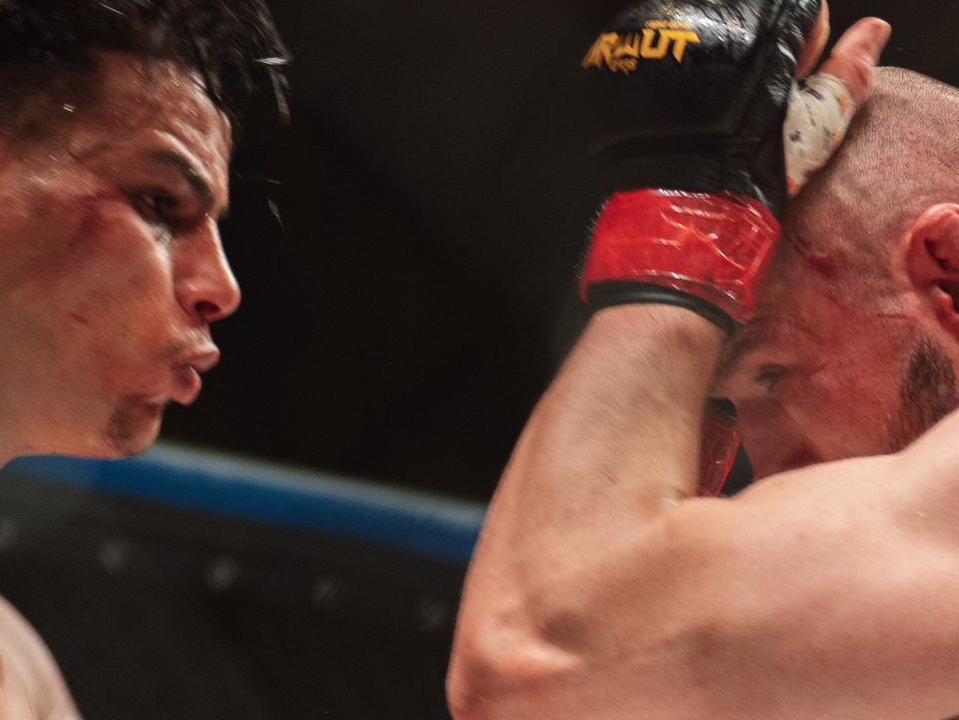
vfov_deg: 7.2
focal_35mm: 205
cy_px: 335
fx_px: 5680
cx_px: 695
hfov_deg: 9.6
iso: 720
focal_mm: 80
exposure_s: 1/320
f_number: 4
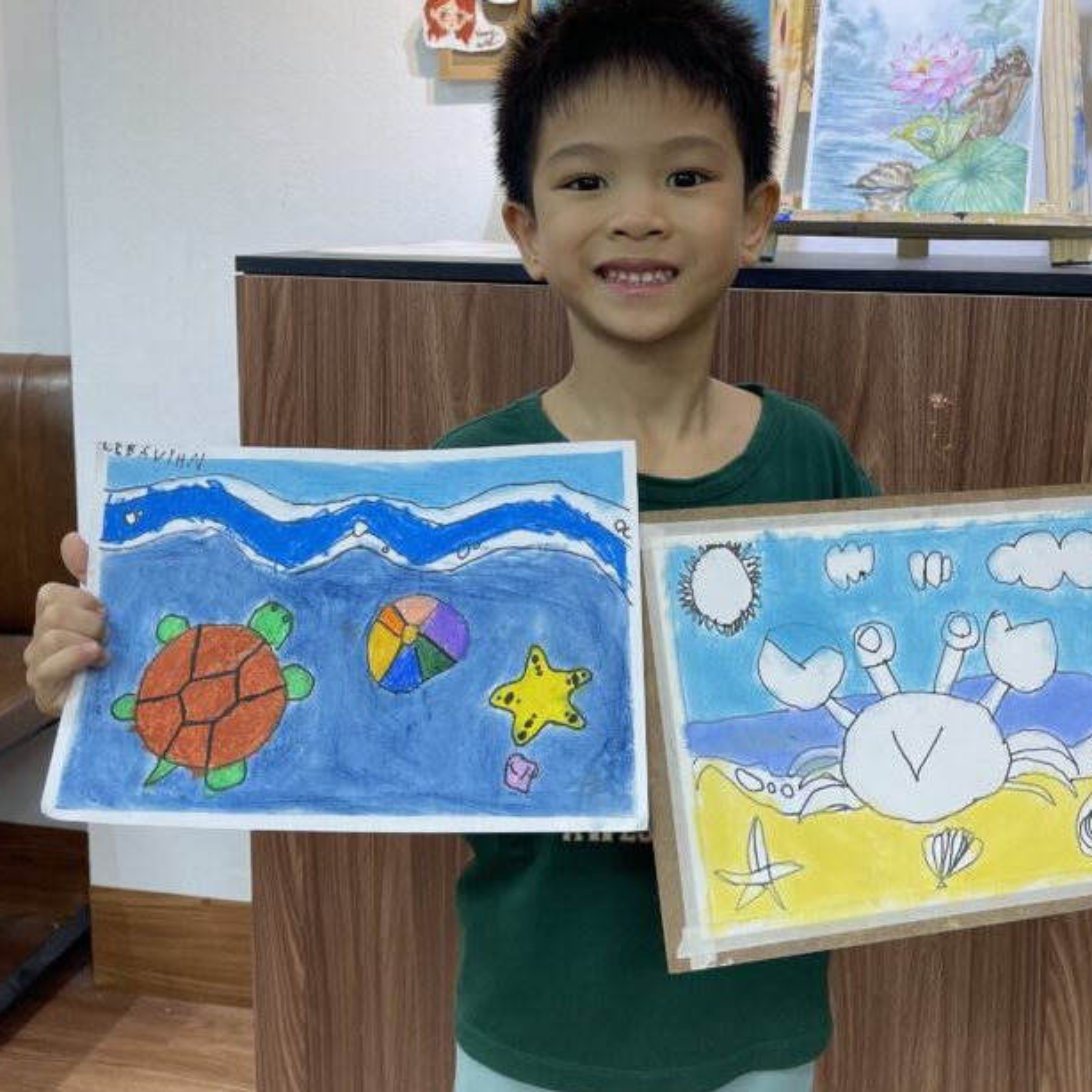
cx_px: 590
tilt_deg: -8.5
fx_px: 1285
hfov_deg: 46.0
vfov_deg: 45.6
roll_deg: -1.3
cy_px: 404
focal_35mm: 36
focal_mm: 5.1
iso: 64
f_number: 1.6
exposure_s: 1/100
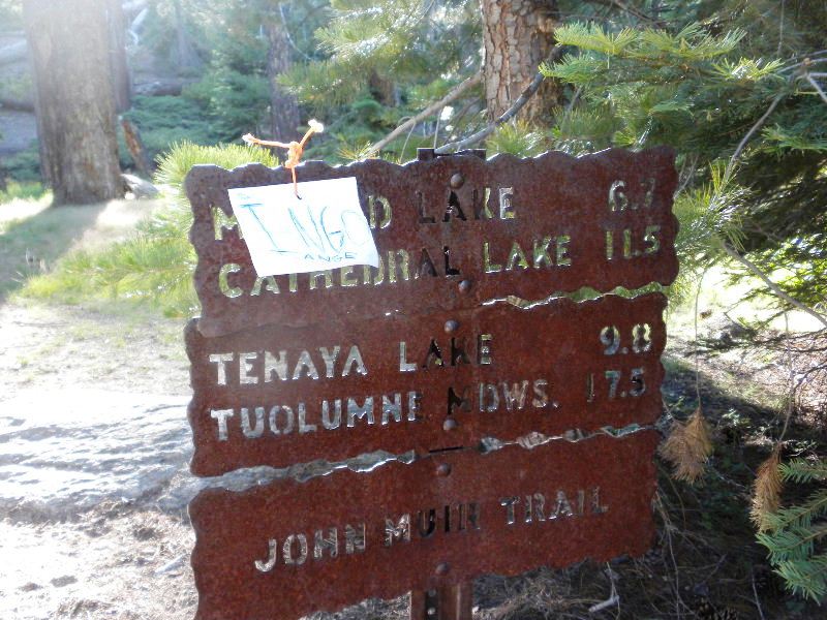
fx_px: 884
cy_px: 310
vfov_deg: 38.7
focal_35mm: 37
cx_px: 414
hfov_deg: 50.1
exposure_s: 1/60
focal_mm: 6.6
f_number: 3.5
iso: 263
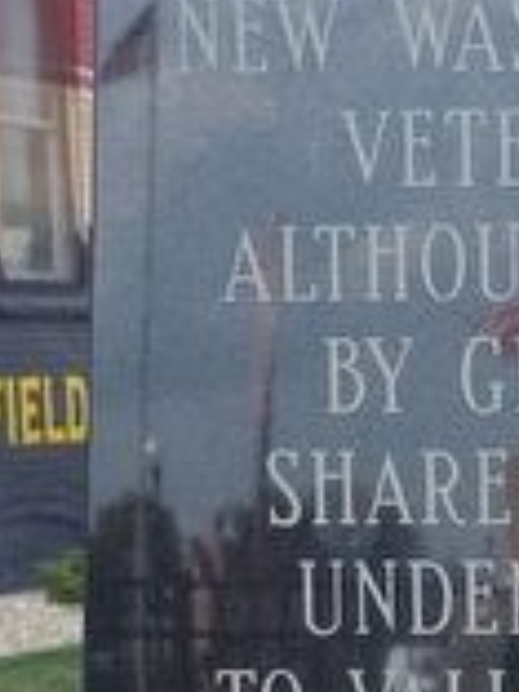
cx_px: 608
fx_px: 2359
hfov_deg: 12.3
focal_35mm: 118
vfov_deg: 16.0
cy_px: 852
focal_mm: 5.56
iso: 100
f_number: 1.8
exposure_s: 1/699
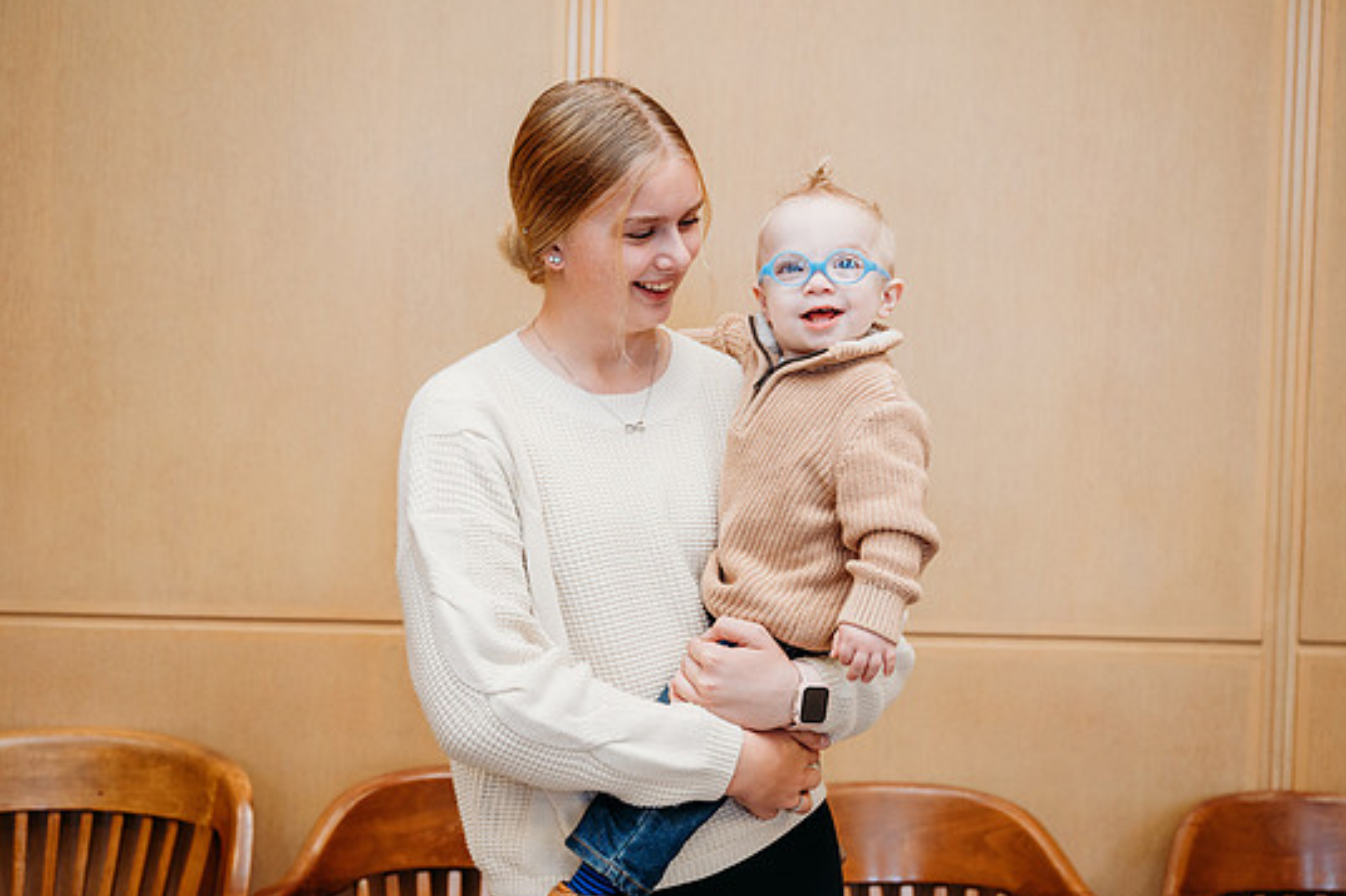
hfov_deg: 37.5
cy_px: 432
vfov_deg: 25.5
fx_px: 1981
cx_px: 701
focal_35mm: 53
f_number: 3.5
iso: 640
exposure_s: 1/200
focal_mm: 49
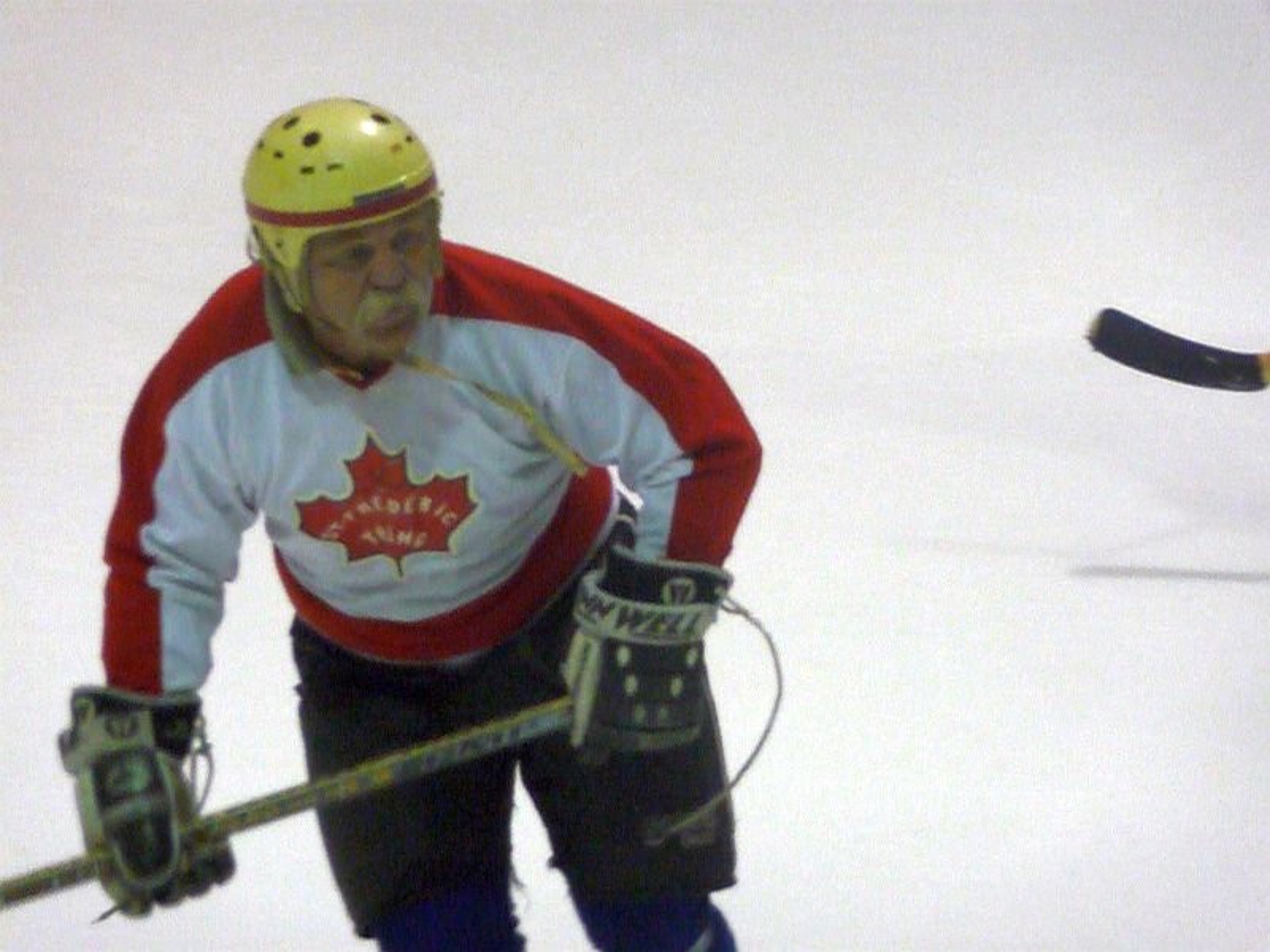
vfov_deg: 5.3
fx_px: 10273
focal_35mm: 280
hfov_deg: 7.1
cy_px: 476
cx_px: 635
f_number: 4.9
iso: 800
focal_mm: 47
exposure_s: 1/160
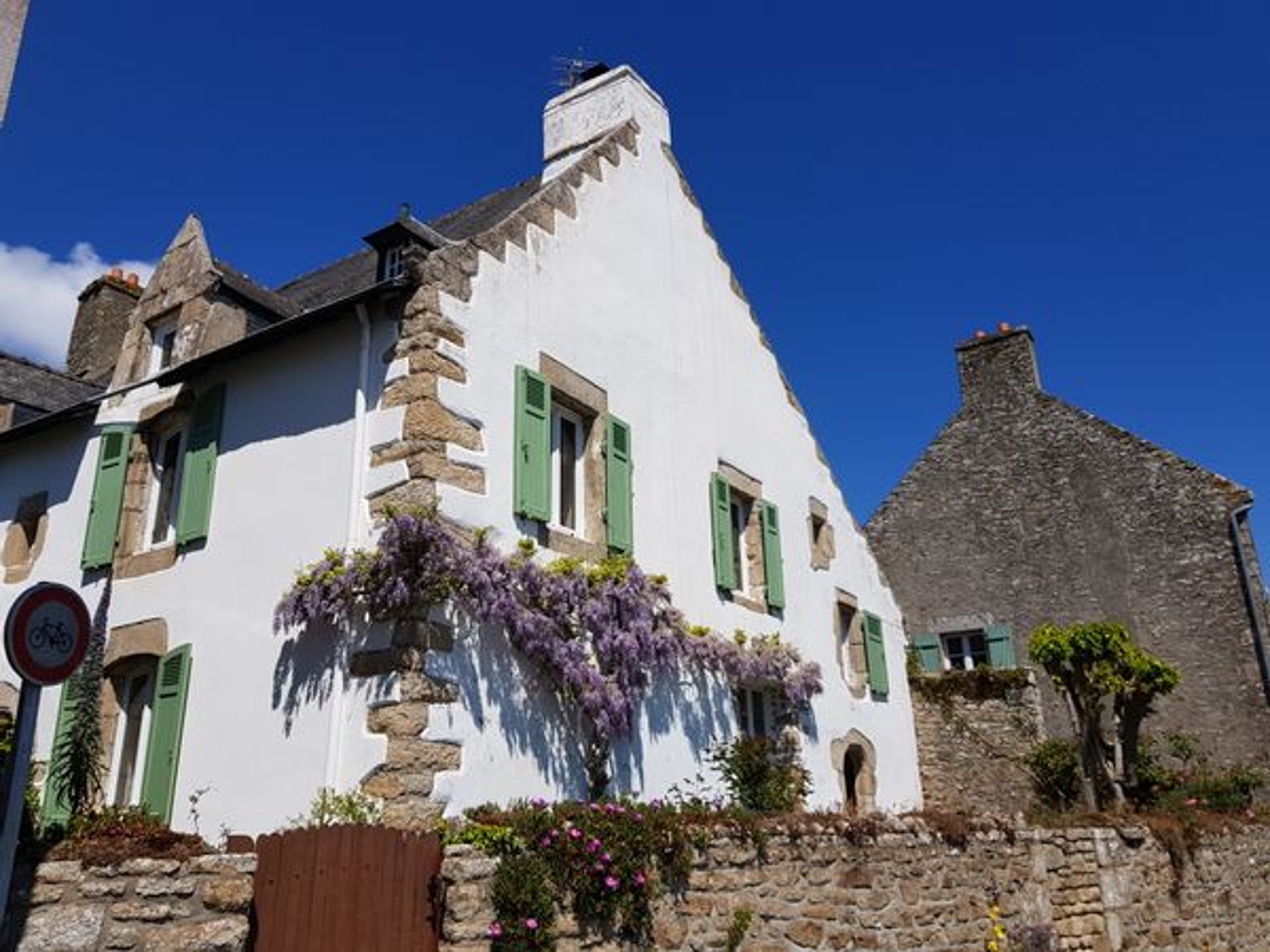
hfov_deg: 67.3
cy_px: 476
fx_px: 954
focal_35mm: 26
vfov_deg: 53.1
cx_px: 635
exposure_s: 1/4336
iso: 40
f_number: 1.7
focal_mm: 4.2
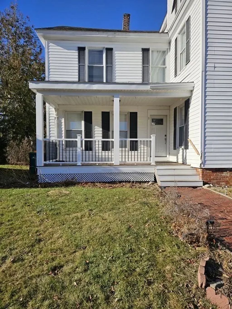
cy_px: 154
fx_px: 205
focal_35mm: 23
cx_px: 116
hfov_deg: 58.9
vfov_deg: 73.9
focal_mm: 6.3
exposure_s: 1/997
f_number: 1.7
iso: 10
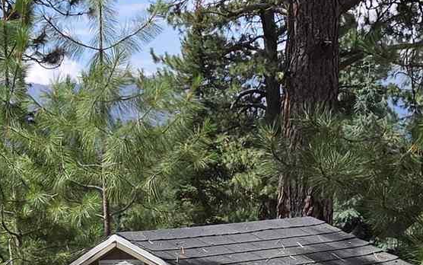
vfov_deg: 11.2
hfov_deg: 20.5
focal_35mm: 101
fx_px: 1165
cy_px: 601
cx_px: 132
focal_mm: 5.4
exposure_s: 1/2483
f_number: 1.8
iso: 80
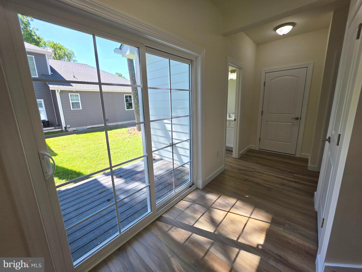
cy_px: 136
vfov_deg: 89.9
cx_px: 181
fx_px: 136
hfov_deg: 106.2
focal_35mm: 13
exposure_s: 1/396
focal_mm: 2.2
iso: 32
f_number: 1.9
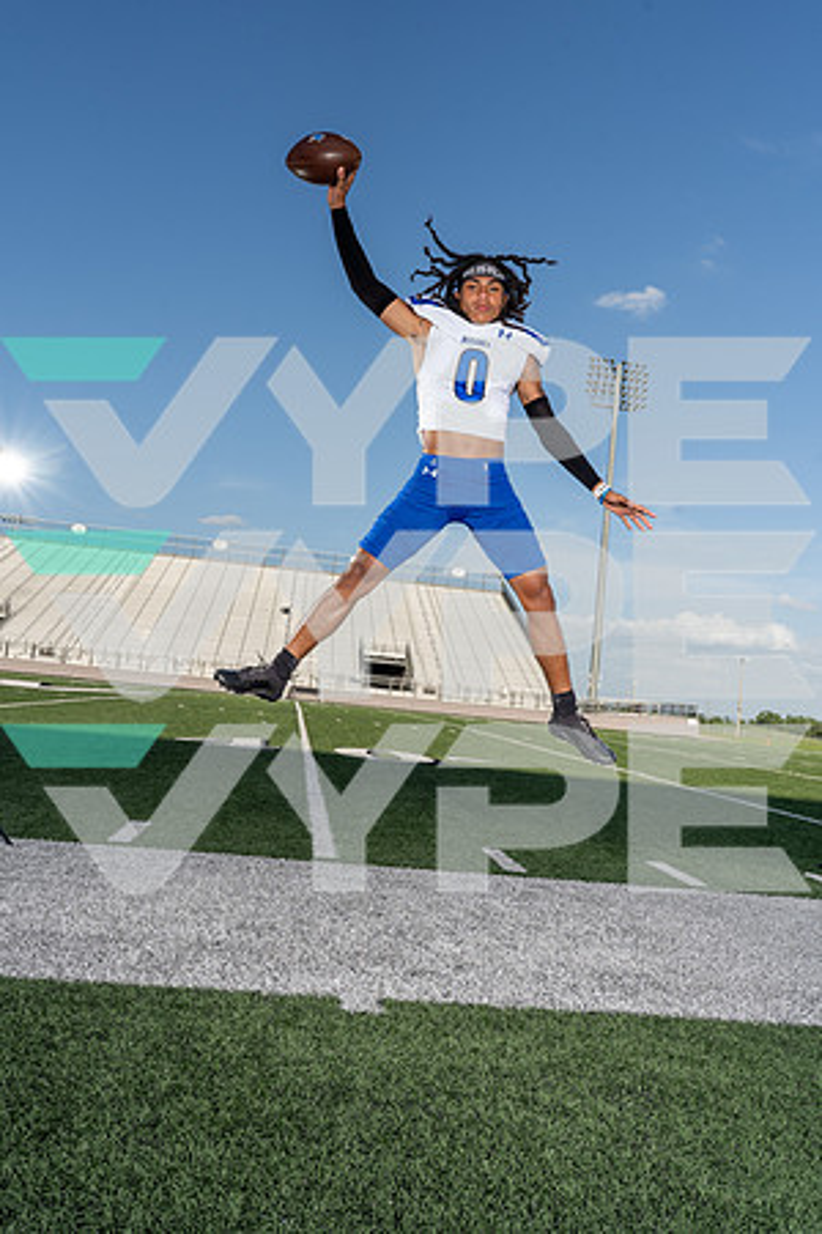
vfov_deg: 65.5
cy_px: 617
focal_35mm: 28
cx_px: 411
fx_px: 959
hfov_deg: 46.4
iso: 160
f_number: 10
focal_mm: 28
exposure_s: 1/250
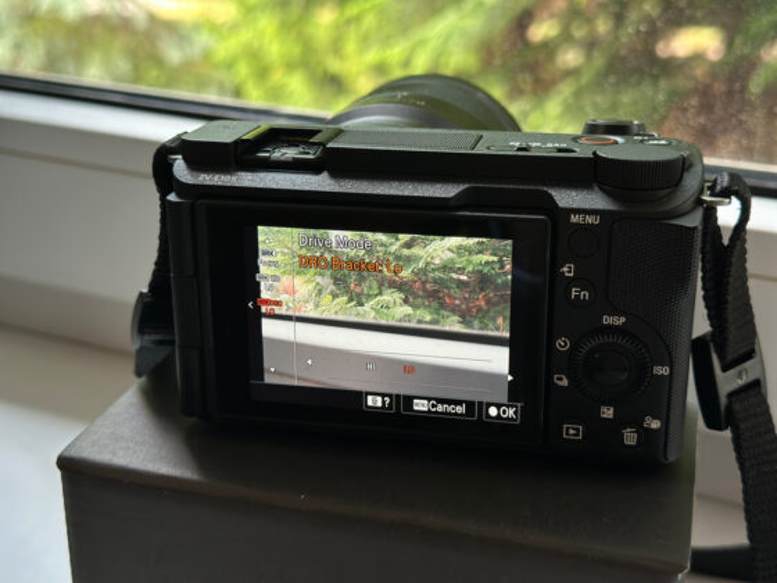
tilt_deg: -21.1
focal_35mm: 48
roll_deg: -0.4
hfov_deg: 39.7
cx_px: 388
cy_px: 292
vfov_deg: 30.3
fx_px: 1077
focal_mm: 6.86
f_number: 1.78
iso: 200
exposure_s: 1/60
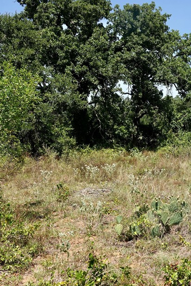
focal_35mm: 42
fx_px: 334
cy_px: 151
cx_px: 207
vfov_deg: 46.4
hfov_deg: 29.0
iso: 100
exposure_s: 1/500
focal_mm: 8.8
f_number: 4
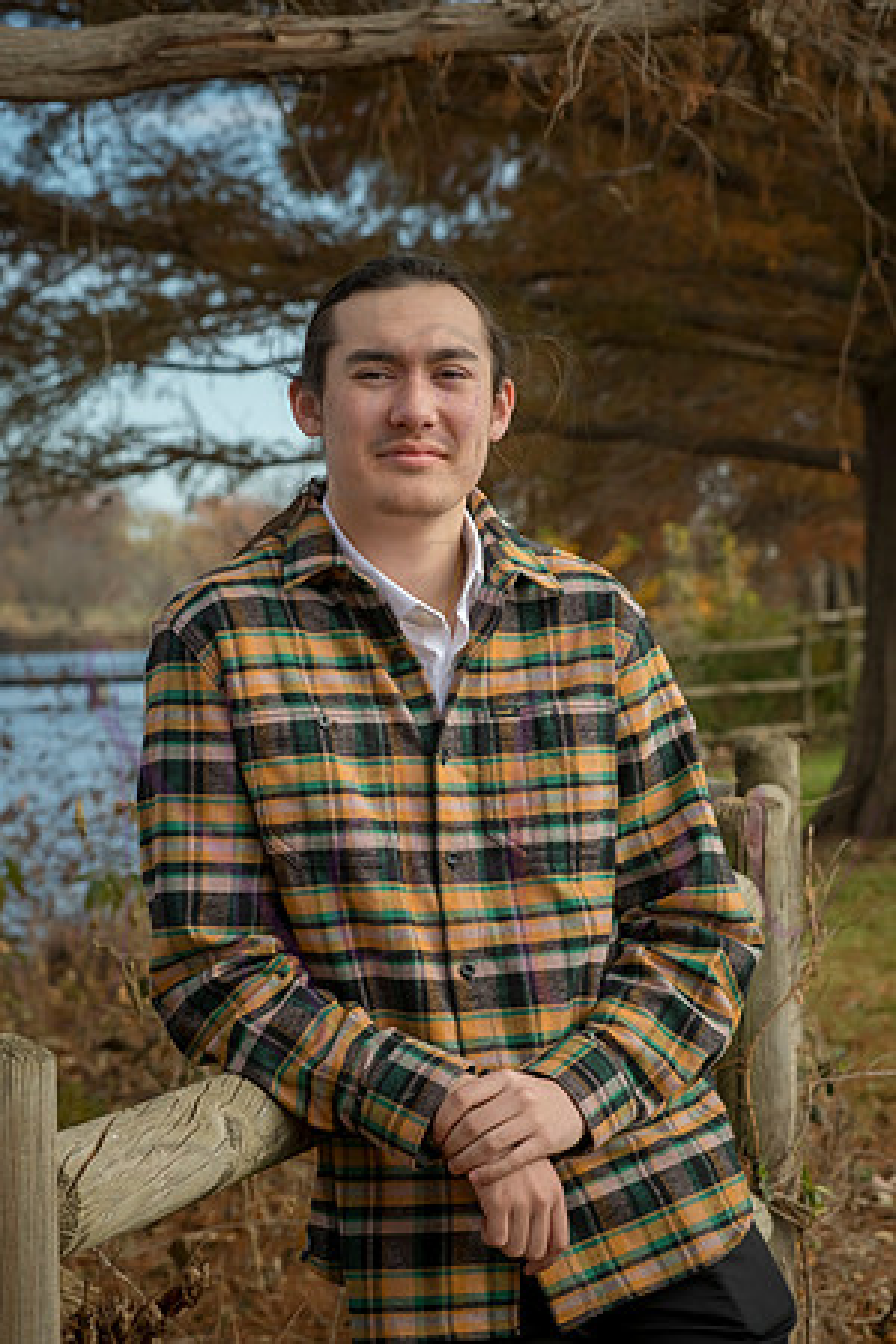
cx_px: 448
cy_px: 672
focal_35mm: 100
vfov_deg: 20.4
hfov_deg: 13.7
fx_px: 3733
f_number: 10
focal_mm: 100
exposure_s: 1/320
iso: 400
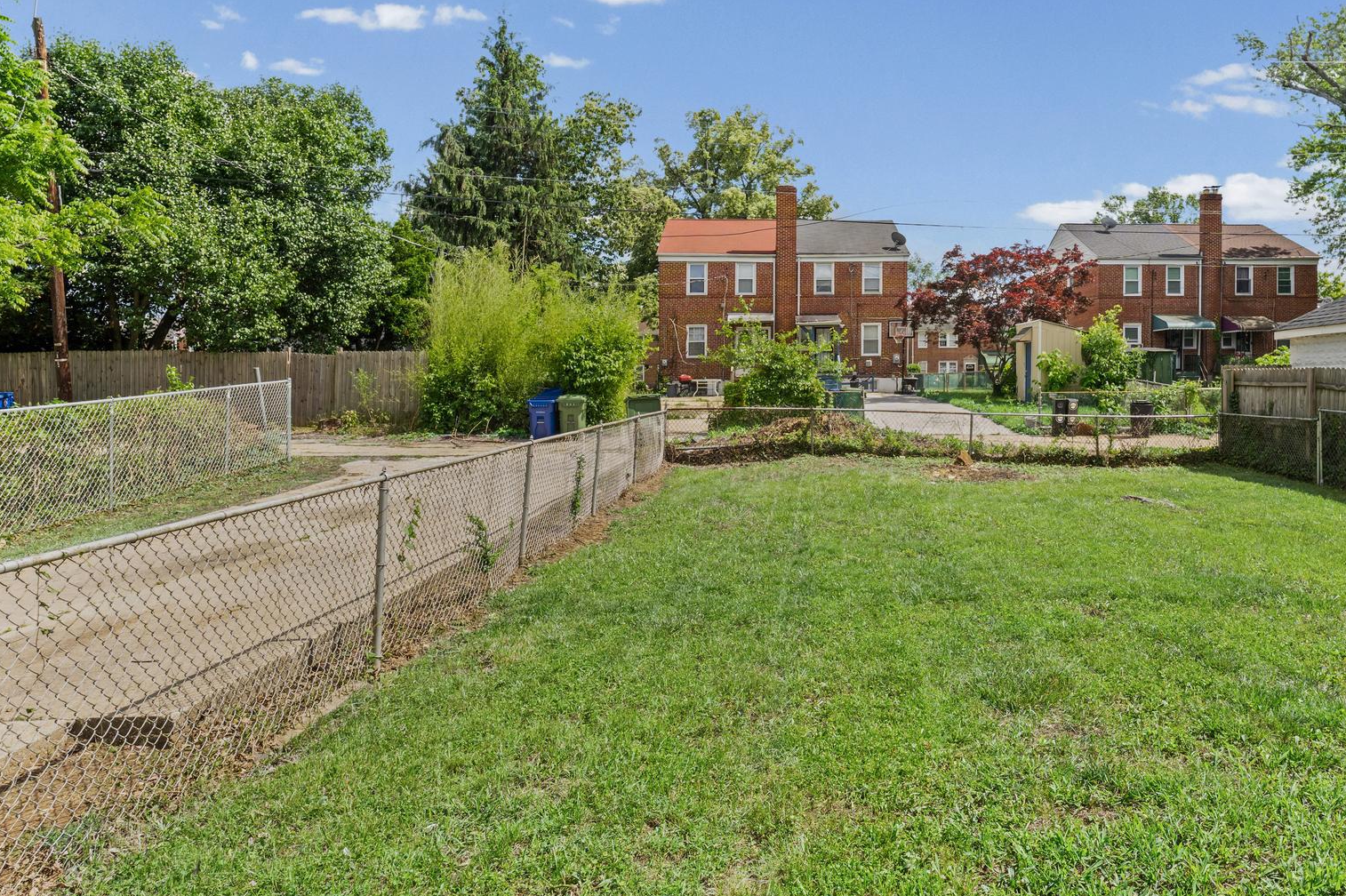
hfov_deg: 73.9
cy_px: 462
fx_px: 860
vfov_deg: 55.1
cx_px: 893
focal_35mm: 23
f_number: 8
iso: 250
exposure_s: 1/320
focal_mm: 17
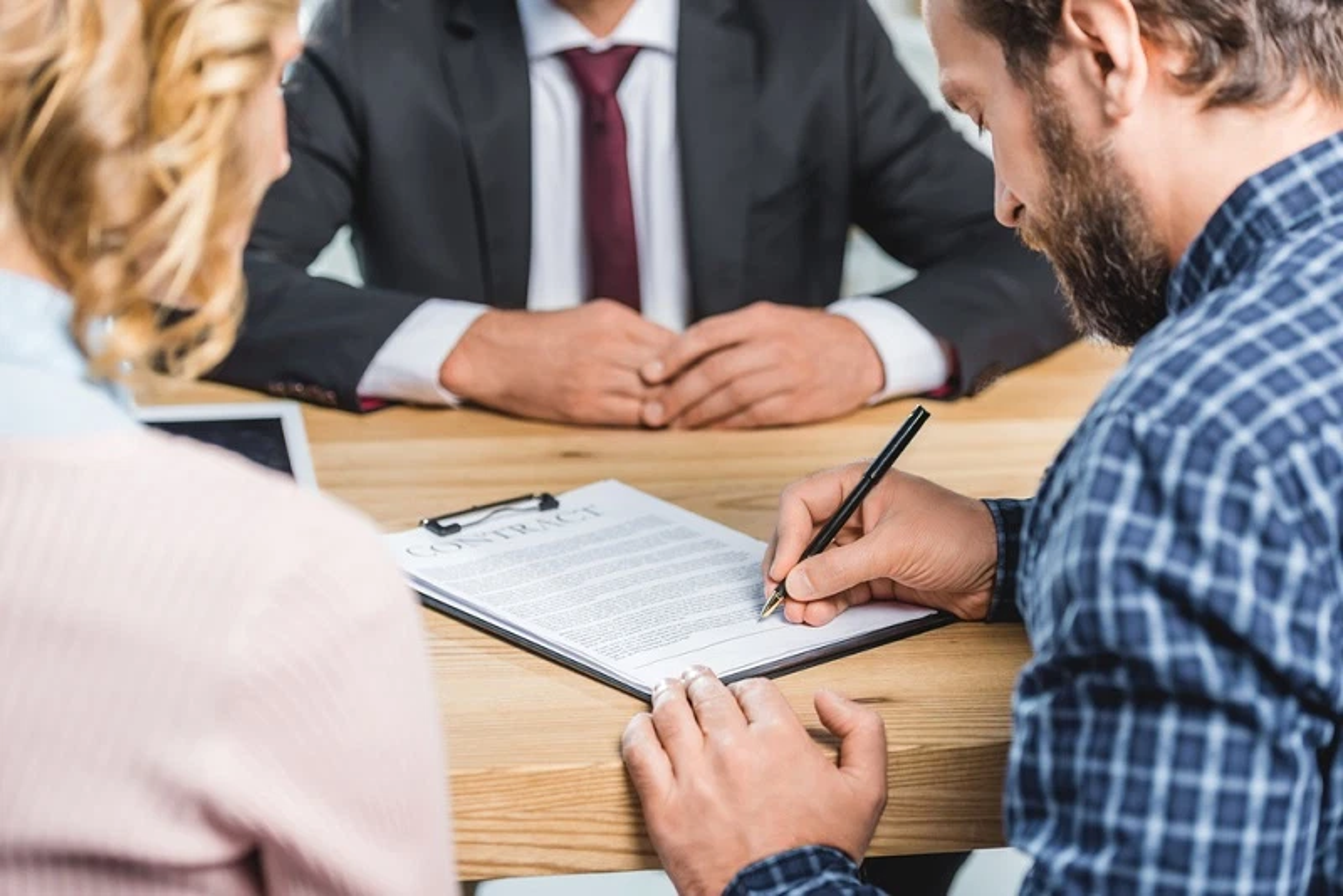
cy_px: 448
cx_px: 672
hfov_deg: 23.9
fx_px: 3172
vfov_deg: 16.1
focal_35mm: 85
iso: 100
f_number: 3.5
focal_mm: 85
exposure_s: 1/200
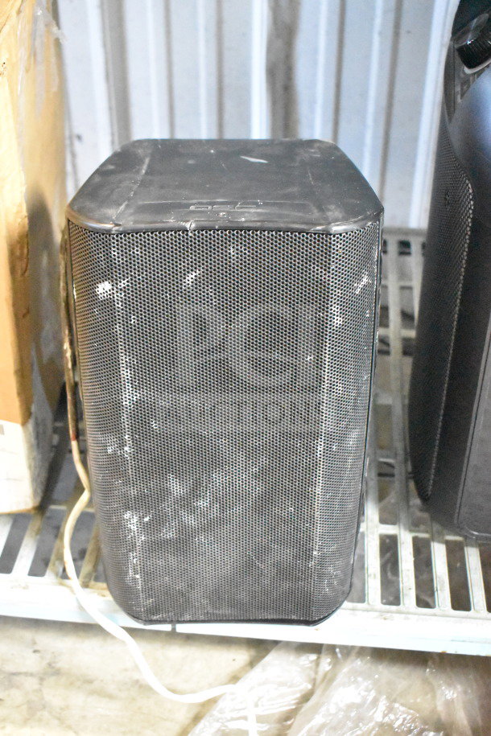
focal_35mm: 48
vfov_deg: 41.1
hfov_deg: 28.1
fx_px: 982
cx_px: 246
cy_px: 368
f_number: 4.5
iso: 25600
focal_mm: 32
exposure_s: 1/50
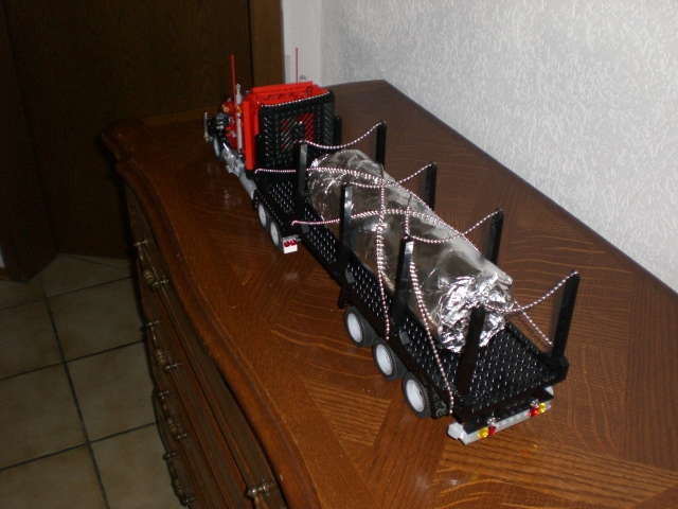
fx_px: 744
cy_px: 254
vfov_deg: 37.7
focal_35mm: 38
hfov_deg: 49.0
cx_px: 339
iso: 200
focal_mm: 6.3
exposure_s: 1/60
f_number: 3.1
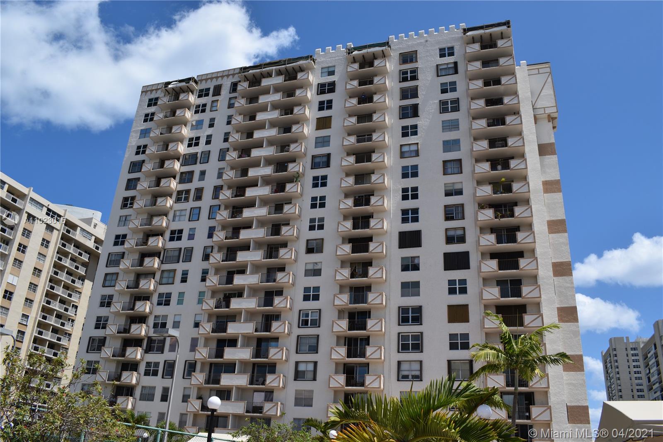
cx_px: 332
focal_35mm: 30
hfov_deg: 61.9
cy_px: 221
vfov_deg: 43.6
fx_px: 552
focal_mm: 20
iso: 100
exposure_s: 1/320
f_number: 9
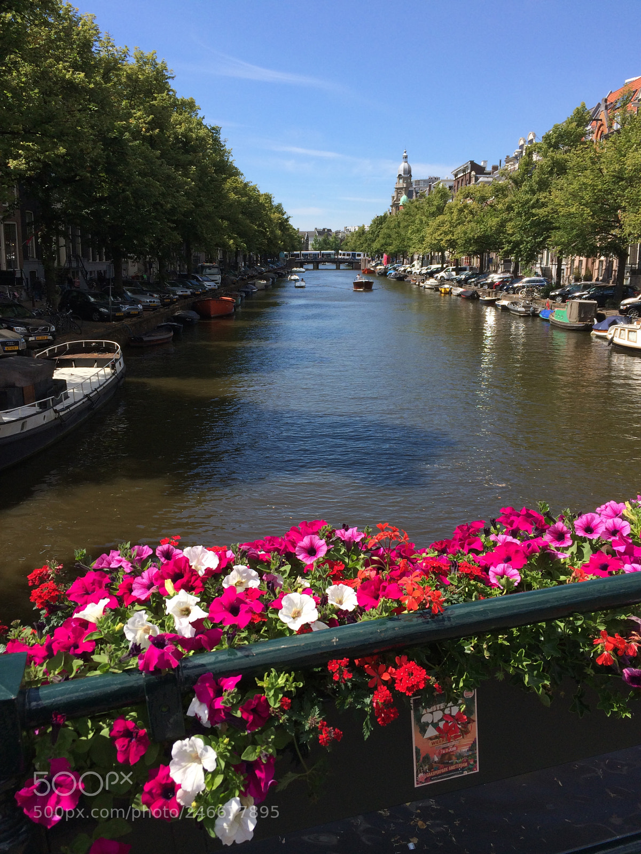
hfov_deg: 46.8
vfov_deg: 60.0
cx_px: 320
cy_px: 427
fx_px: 741
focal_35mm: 30
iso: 32
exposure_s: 1/1520
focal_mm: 4.12
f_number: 2.2
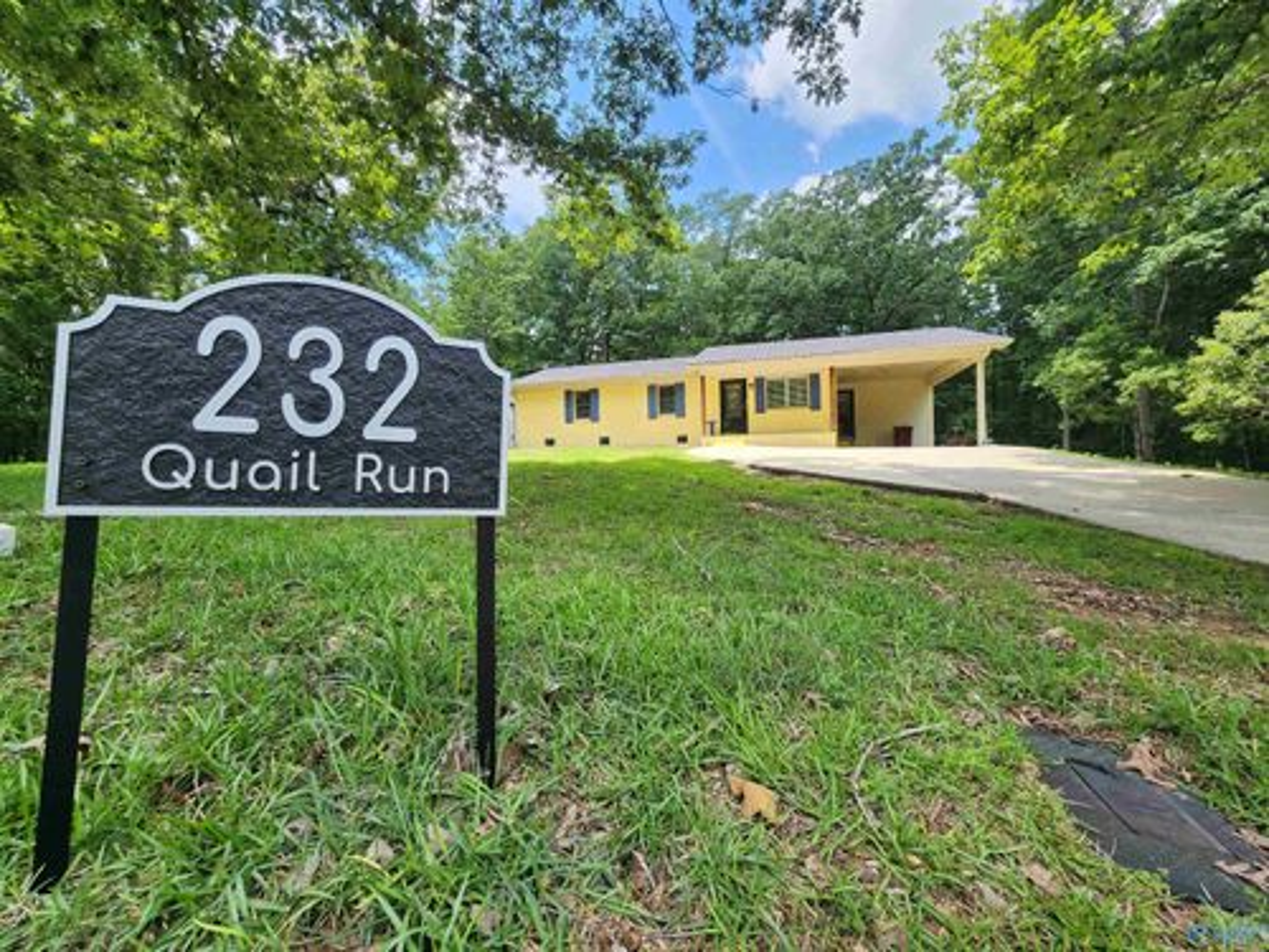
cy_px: 476
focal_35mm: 13
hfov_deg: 106.2
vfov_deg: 89.9
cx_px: 634
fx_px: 477
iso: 50
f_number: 2.2
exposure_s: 1/338
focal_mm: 2.2
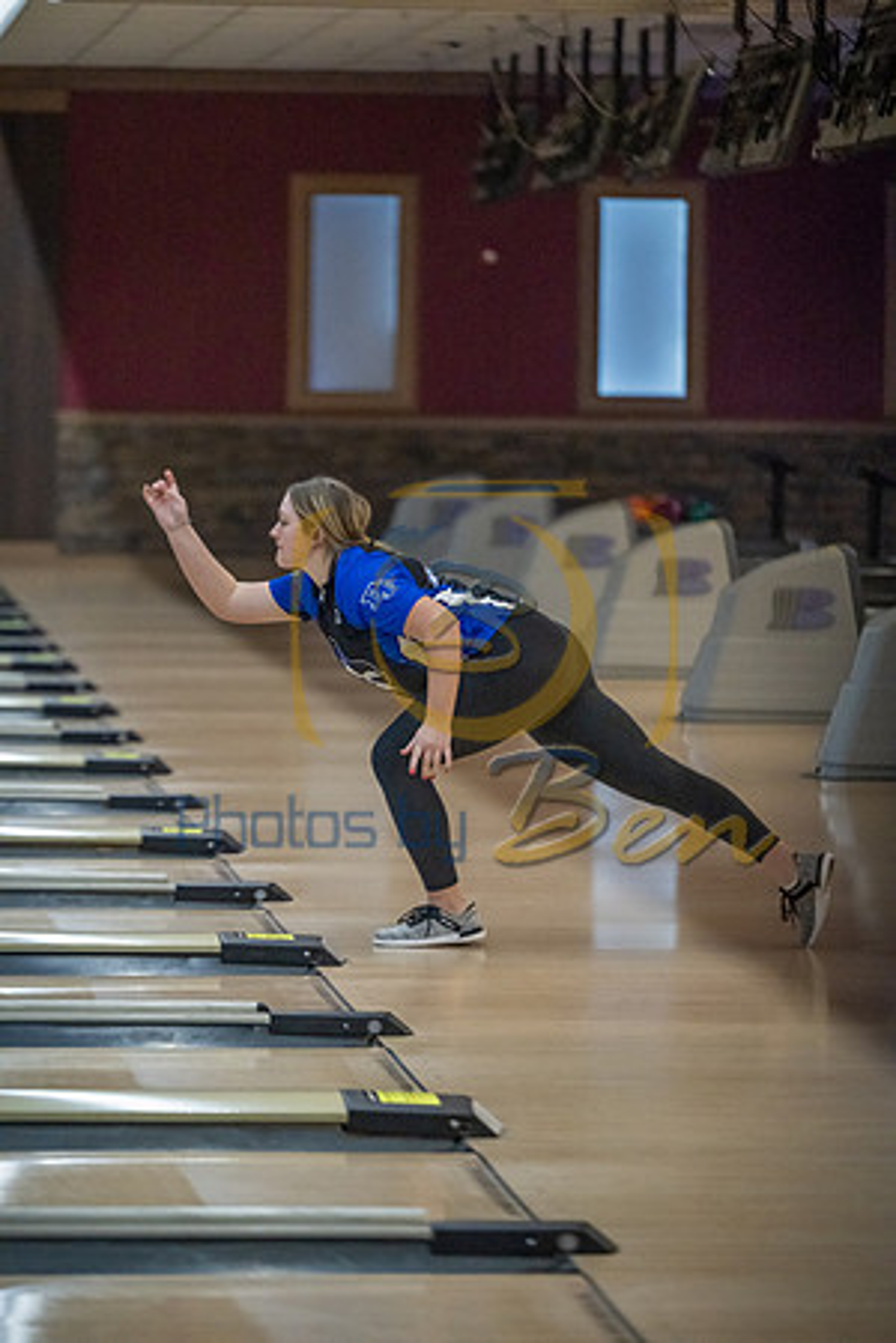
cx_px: 448
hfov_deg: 8.6
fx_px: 5973
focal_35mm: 160
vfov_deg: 12.8
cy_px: 672
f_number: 2.8
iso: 4000
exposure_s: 1/1000
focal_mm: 160
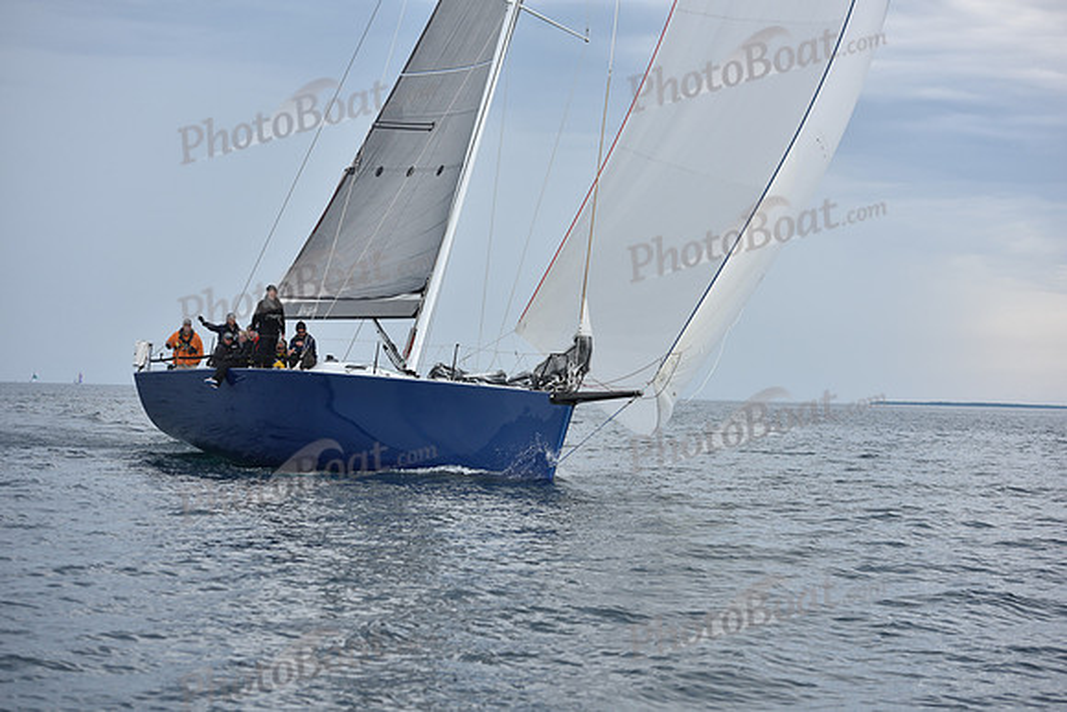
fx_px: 2372
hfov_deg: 25.4
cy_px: 356
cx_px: 534
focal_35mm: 80
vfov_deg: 17.1
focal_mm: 80
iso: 250
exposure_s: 1/800
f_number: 4.5
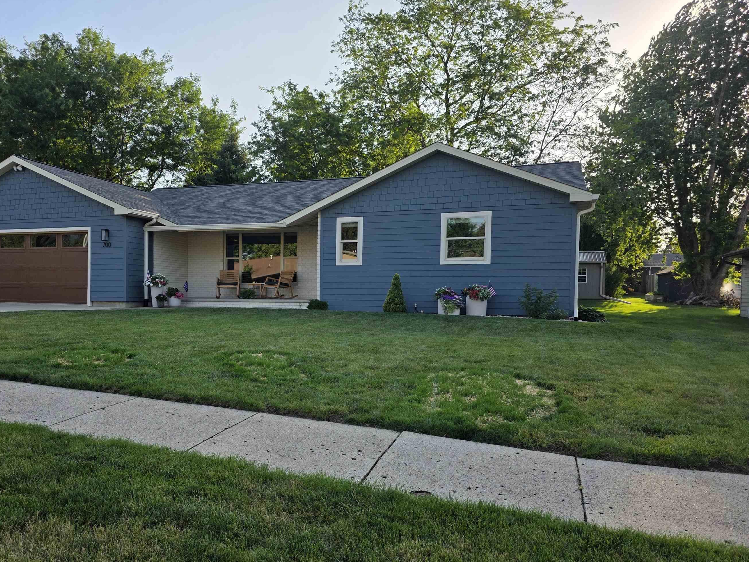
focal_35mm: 27
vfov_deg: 51.3
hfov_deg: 64.9
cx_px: 312
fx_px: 584
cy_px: 310
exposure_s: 1/4539
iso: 80
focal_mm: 6.3
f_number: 1.7
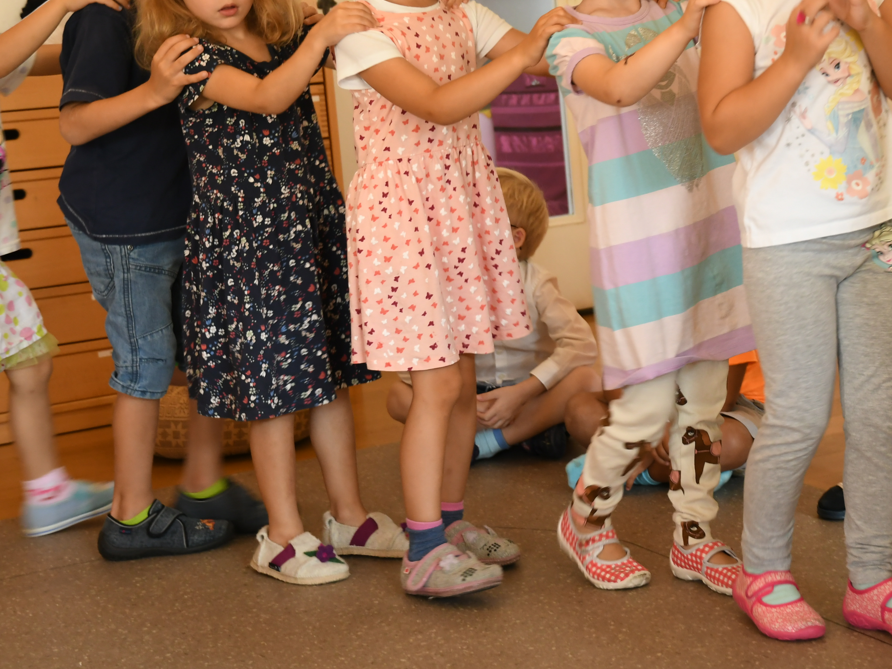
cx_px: 663
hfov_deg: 25.4
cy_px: 190
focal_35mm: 76
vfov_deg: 19.3
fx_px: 1958
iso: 720
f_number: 3.2
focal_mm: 32
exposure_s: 1/50
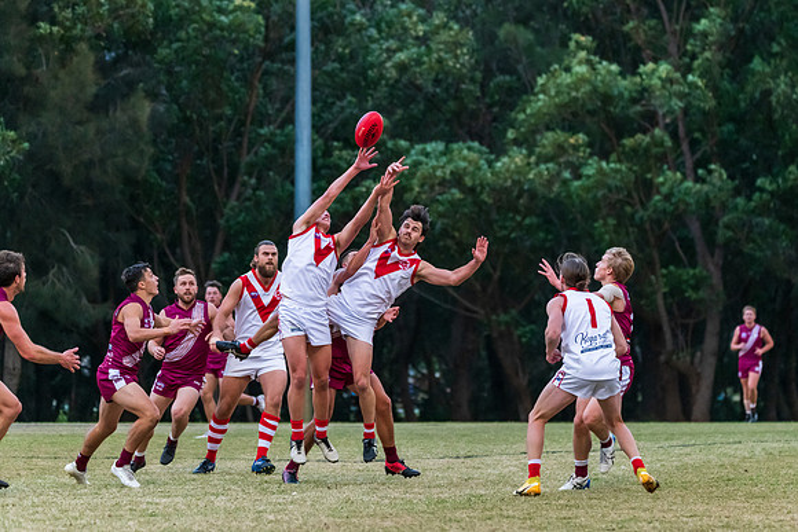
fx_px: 5009
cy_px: 244
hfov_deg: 9.1
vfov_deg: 6.1
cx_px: 443
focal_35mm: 226
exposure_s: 1/1000
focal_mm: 200
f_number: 5.3
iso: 3200
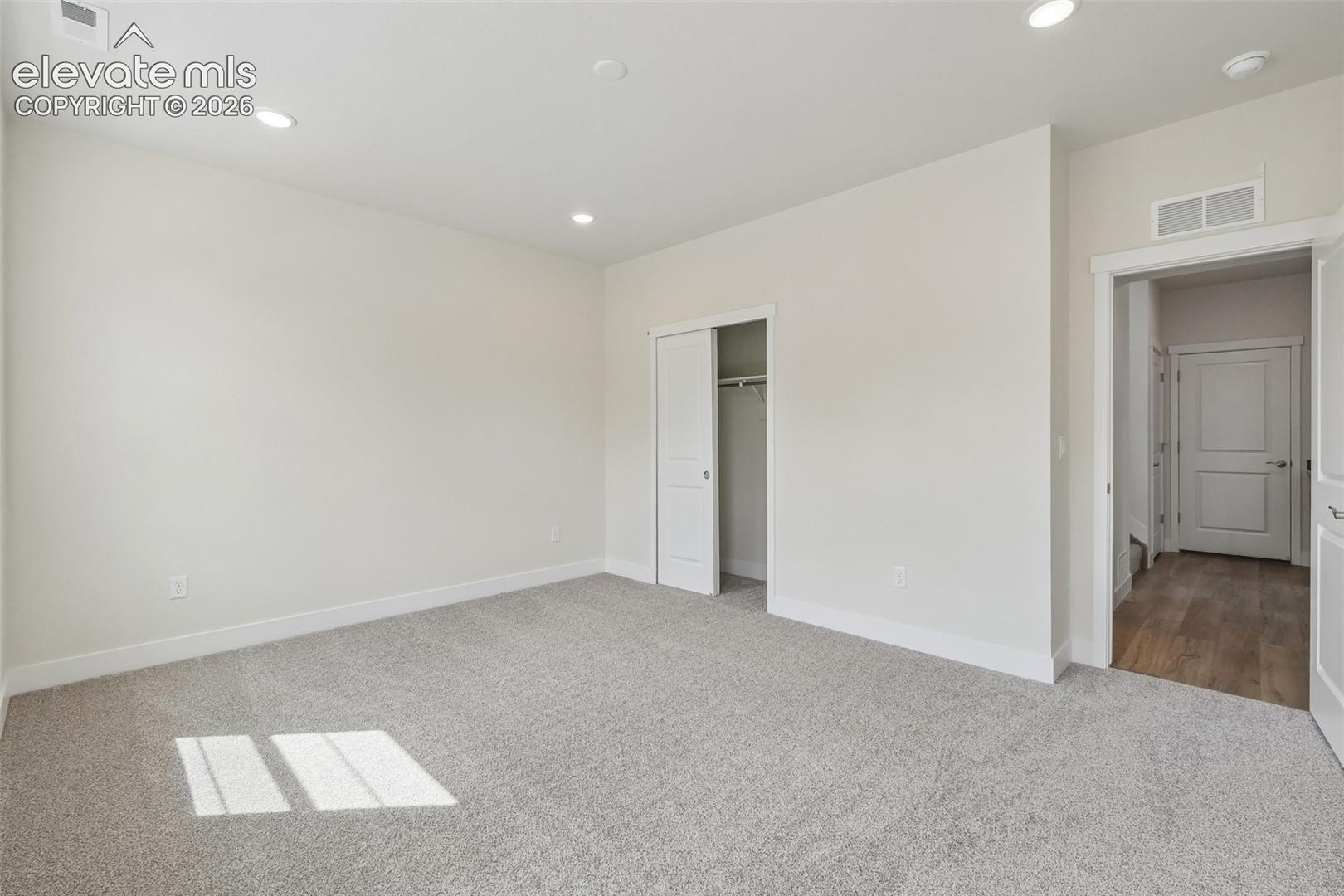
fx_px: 560
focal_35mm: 15
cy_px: 448
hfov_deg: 100.4
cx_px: 672
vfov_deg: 77.3
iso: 800
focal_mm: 10
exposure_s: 1/60
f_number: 8
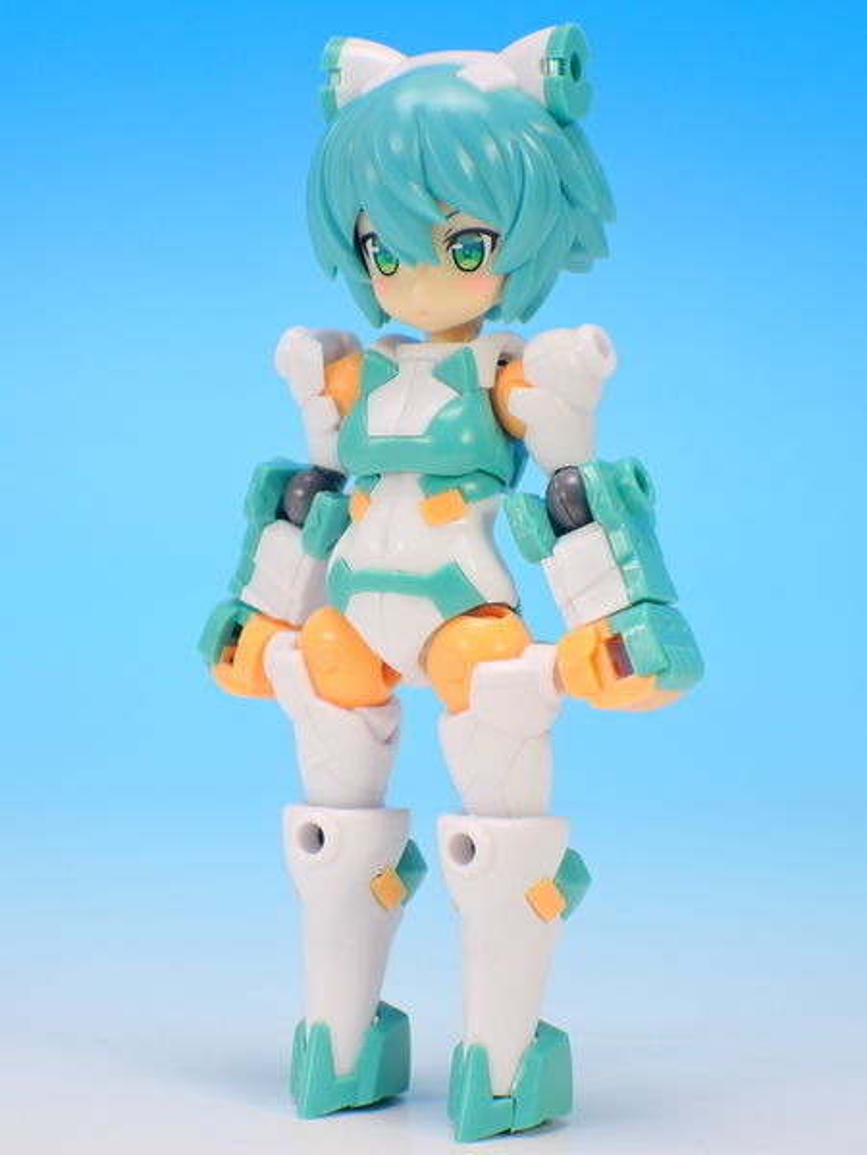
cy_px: 578
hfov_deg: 12.3
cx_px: 434
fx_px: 4007
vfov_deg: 16.4
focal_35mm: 120
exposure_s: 1/2
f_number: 5.6
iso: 80
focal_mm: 25.5
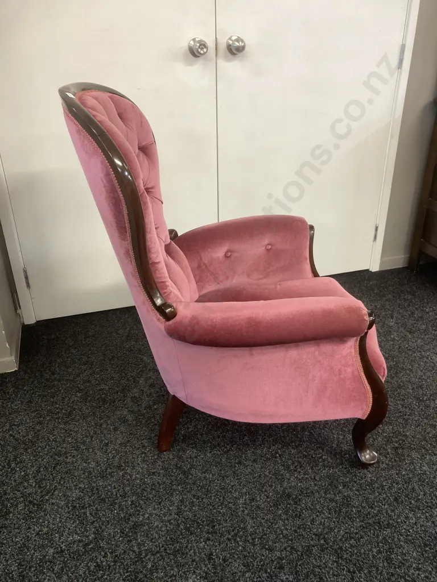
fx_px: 471
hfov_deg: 49.7
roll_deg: -1.0
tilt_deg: -26.6
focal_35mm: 28
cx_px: 218
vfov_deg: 63.4
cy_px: 291
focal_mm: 3.99
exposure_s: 1/50
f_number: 1.8
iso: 100
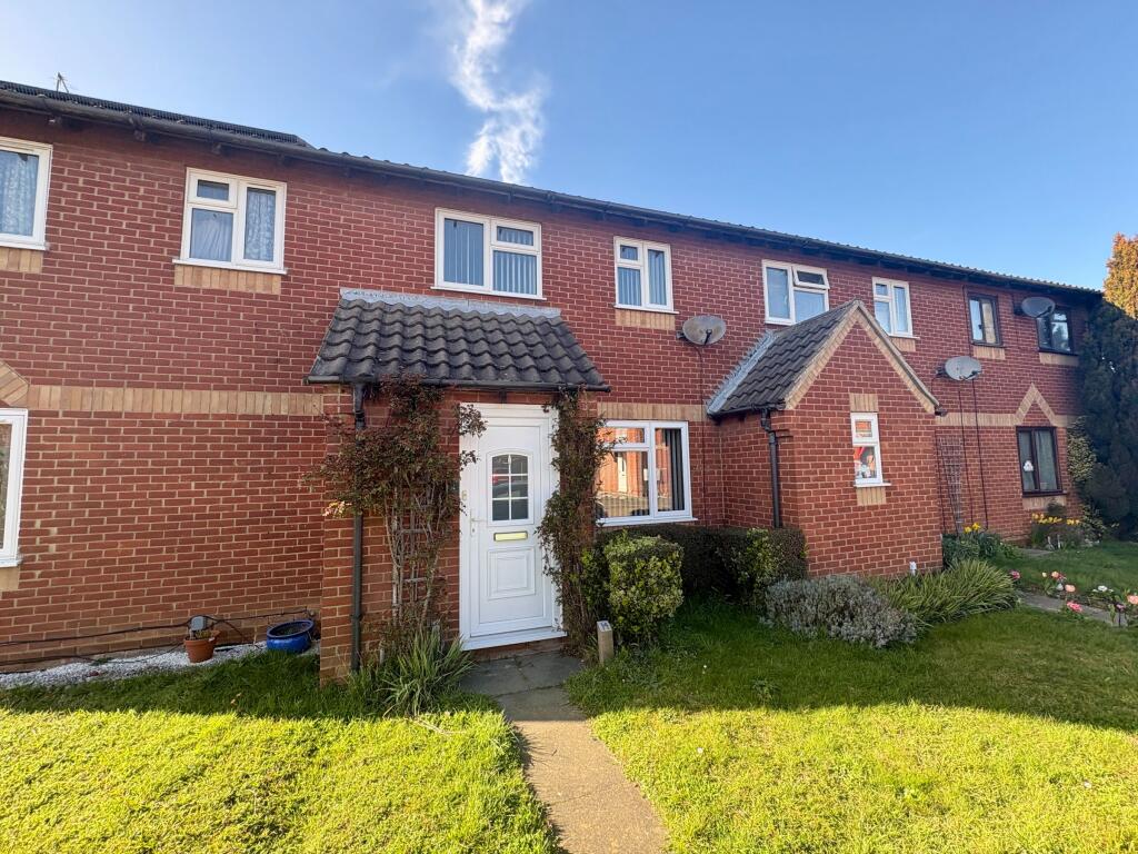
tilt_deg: +4.8
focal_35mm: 14
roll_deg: +1.9
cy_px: 427
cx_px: 569
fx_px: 460
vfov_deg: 85.7
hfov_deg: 102.1
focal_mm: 2.22
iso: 40
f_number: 2.2
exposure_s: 1/207
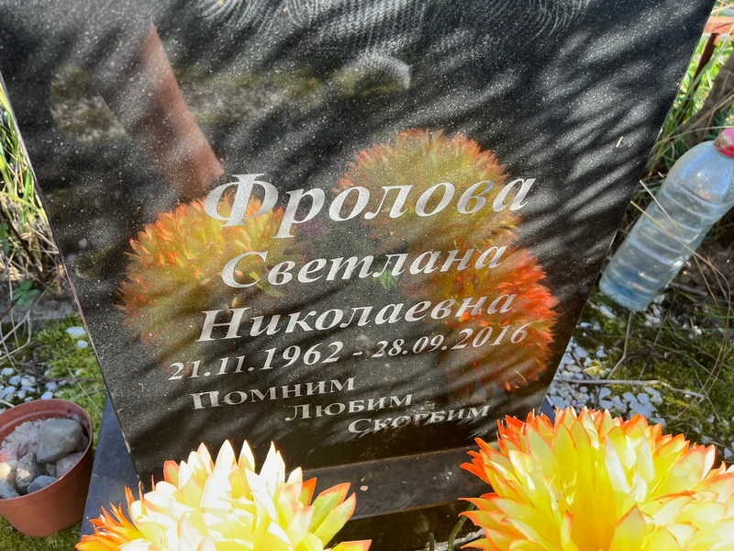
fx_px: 551
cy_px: 276
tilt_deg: -39.0
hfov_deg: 67.3
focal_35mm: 26
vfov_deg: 53.1
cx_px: 367
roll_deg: -2.7
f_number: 1.5
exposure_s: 1/521
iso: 50
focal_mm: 5.7
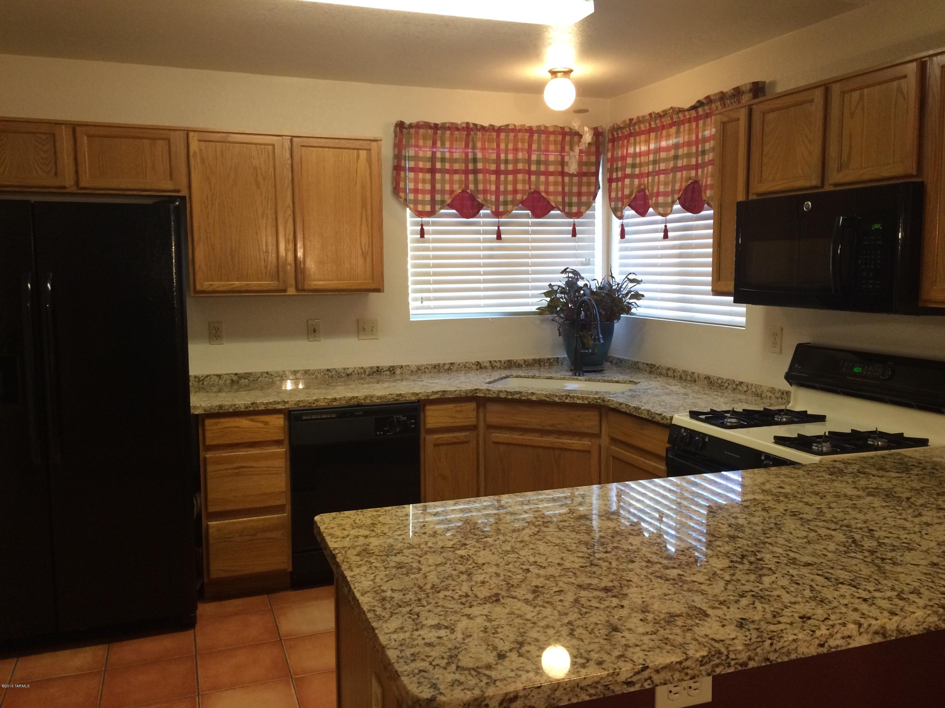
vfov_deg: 48.2
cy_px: 354
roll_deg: +1.7
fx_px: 792
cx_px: 472
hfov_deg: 61.7
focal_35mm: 29
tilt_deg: -7.4
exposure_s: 1/30
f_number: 2.2
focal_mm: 4.15
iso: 160
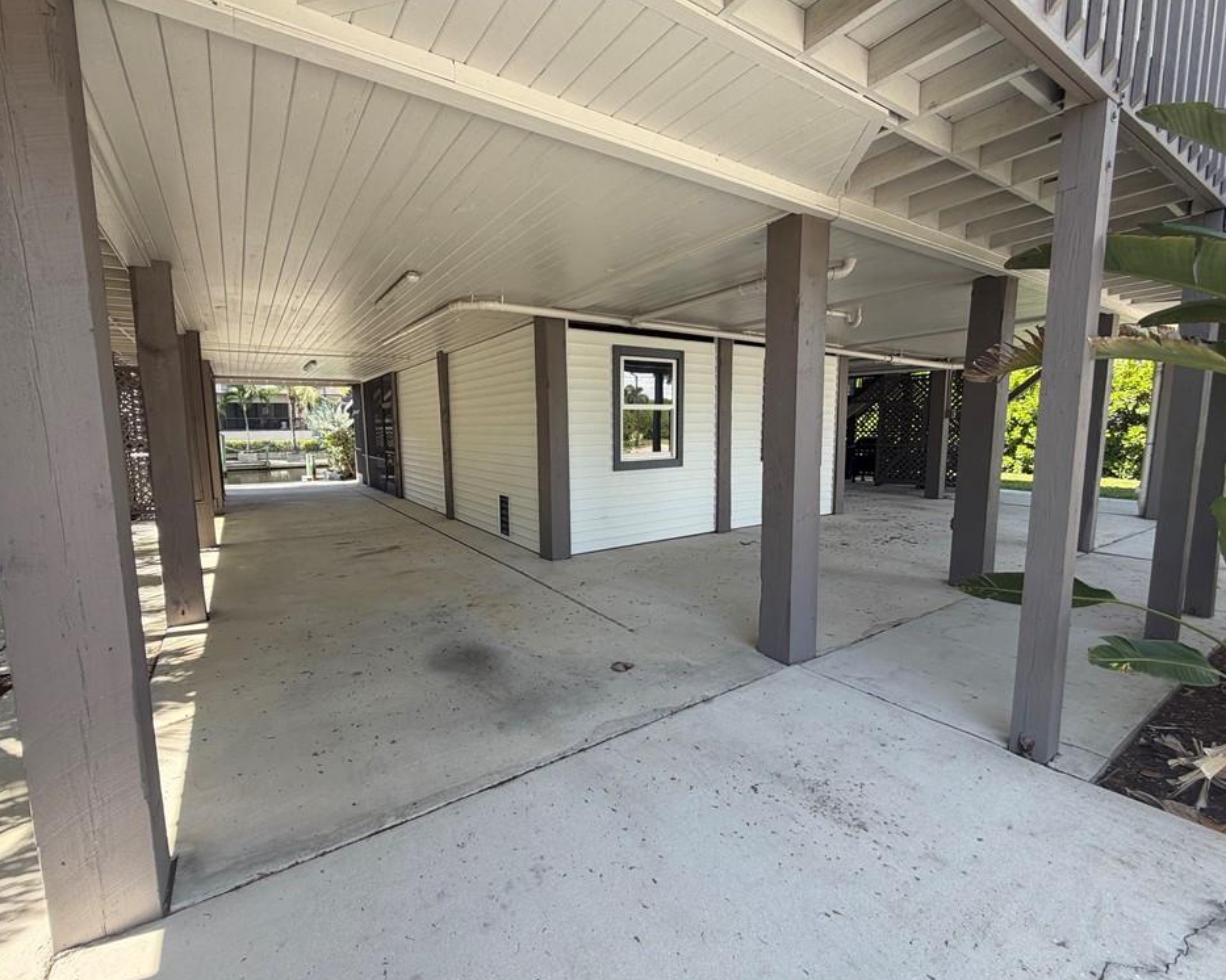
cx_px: 573
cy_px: 490
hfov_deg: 96.7
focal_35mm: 15
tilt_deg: -7.1
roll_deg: +0.6
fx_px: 544
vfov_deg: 84.0
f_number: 2.2
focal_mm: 2.22
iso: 40
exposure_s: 1/202
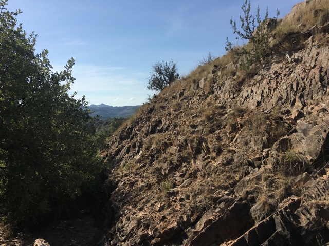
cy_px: 123
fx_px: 276
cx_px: 164
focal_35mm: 29
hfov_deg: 61.7
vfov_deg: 48.2
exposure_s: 1/1789
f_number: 2.2
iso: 25
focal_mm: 4.15
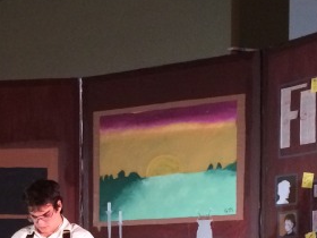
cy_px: 365
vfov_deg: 13.1
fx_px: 971
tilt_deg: -6.2
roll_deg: +1.1
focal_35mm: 106
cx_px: 34
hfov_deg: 18.3
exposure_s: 1/17
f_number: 2.2
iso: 320
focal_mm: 4.15
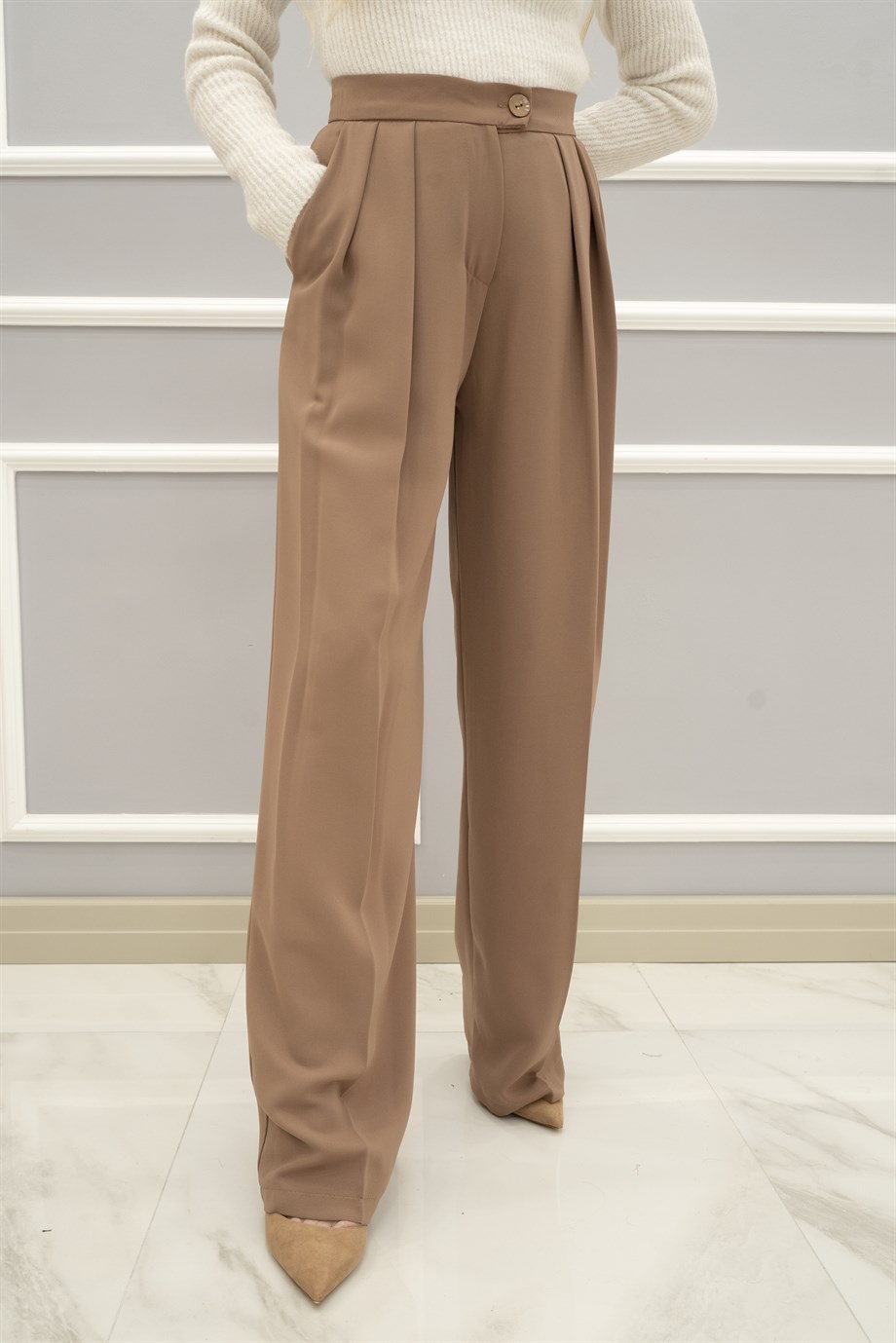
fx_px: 1157
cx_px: 448
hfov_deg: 42.3
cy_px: 672
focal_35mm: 31
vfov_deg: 60.3
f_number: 7.1
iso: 800
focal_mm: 31
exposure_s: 1/40
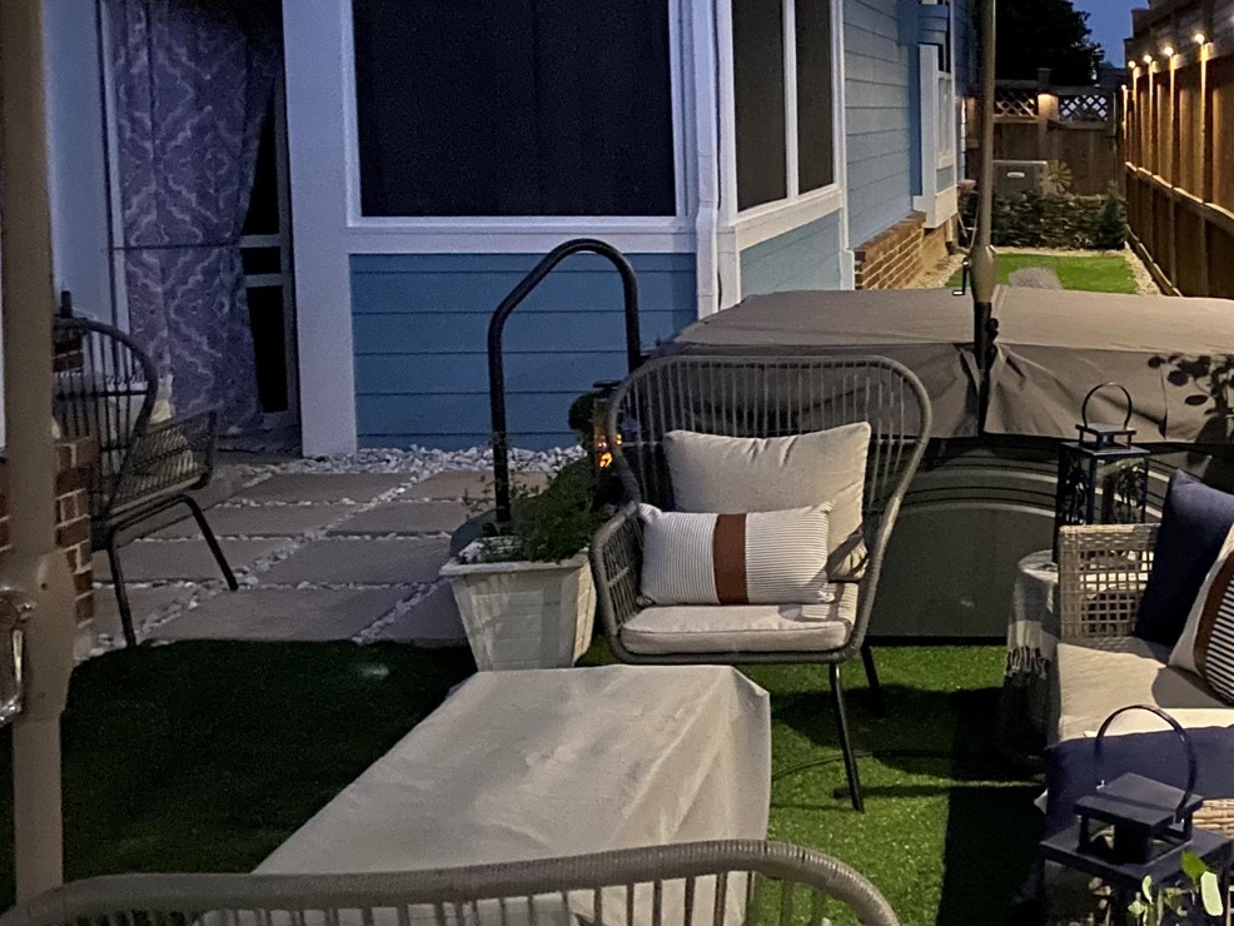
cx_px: 1208
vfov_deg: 26.9
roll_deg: -0.2
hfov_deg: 32.9
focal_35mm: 54
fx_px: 1925
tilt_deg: -5.9
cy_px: 315
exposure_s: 1/15
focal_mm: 4.25
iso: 1600
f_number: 1.8
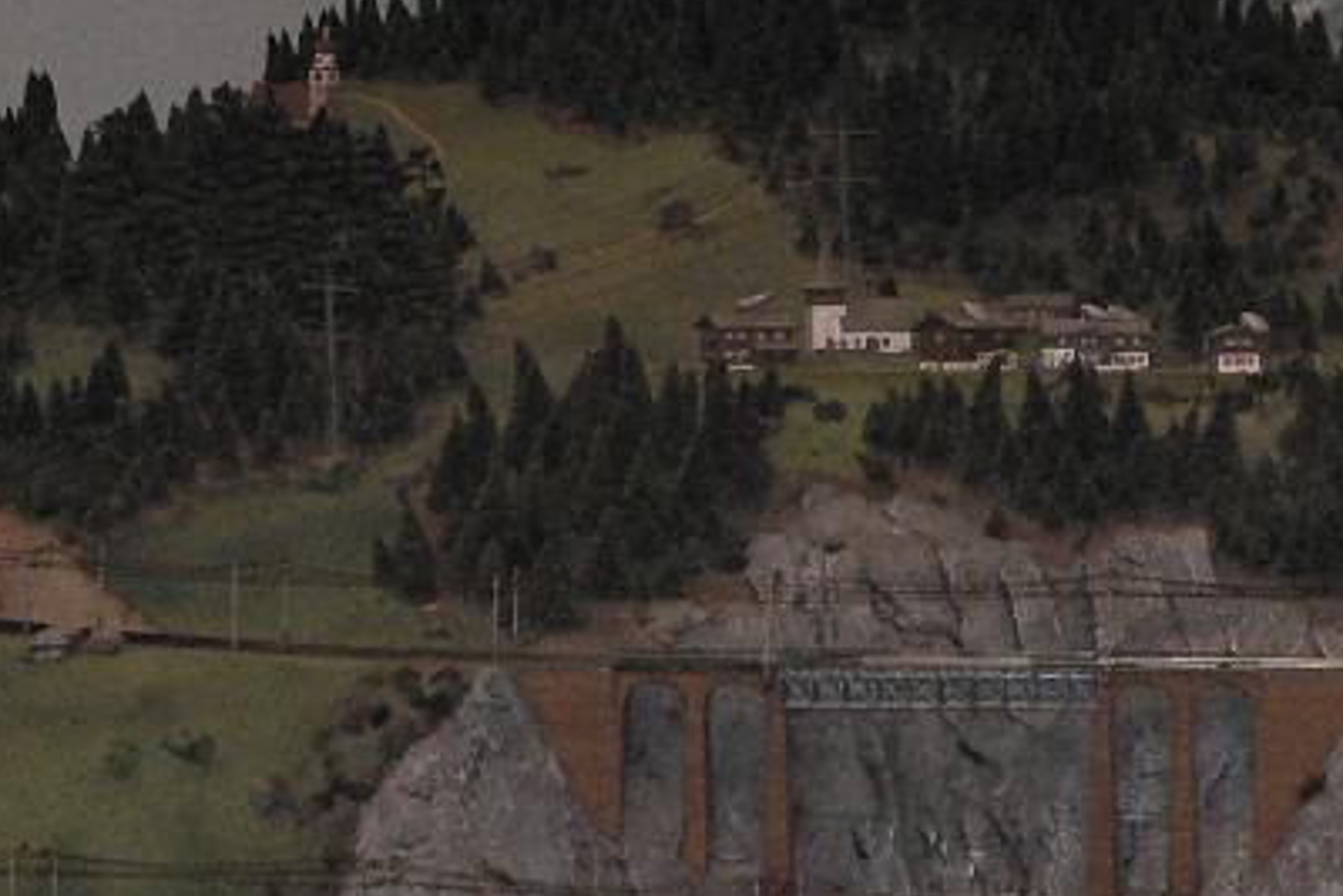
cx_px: 1001
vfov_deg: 8.7
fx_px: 5896
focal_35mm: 158
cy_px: 550
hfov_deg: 13.0
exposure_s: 1/60
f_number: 3.2
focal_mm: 12.6
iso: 400
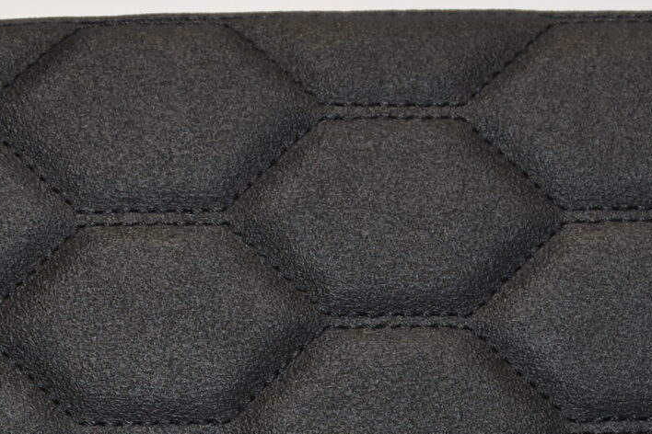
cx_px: 472
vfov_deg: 6.6
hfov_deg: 10.0
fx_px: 3731
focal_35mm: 206
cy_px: 674
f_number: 5.6
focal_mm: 38
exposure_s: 1/125
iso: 560
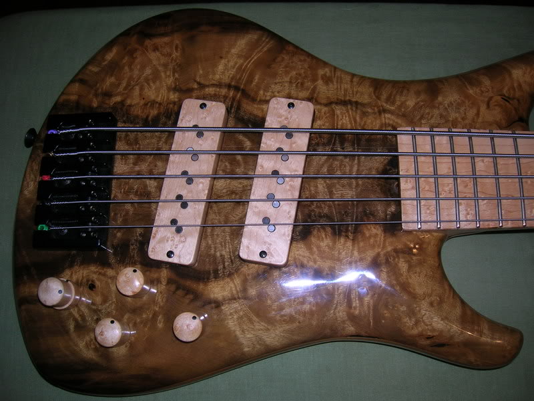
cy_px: 200
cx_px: 267
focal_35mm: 34
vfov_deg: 41.8
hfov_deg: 54.0
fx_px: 524
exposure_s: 1/60.1
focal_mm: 5.7
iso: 50
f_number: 2.9
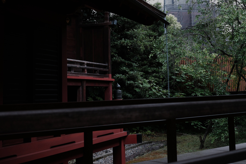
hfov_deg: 32.3
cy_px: 44
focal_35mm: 61
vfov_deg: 22.1
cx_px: 181
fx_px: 417
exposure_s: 1/250
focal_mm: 27
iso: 800
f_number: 4.5
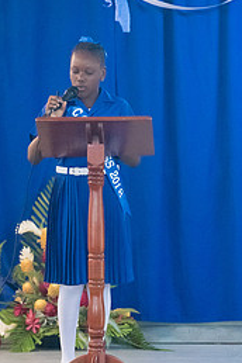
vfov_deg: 5.9
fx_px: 3519
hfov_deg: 3.9
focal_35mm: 349
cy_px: 222
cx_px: 118
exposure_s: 1/200
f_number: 6.3
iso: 25600
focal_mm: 200
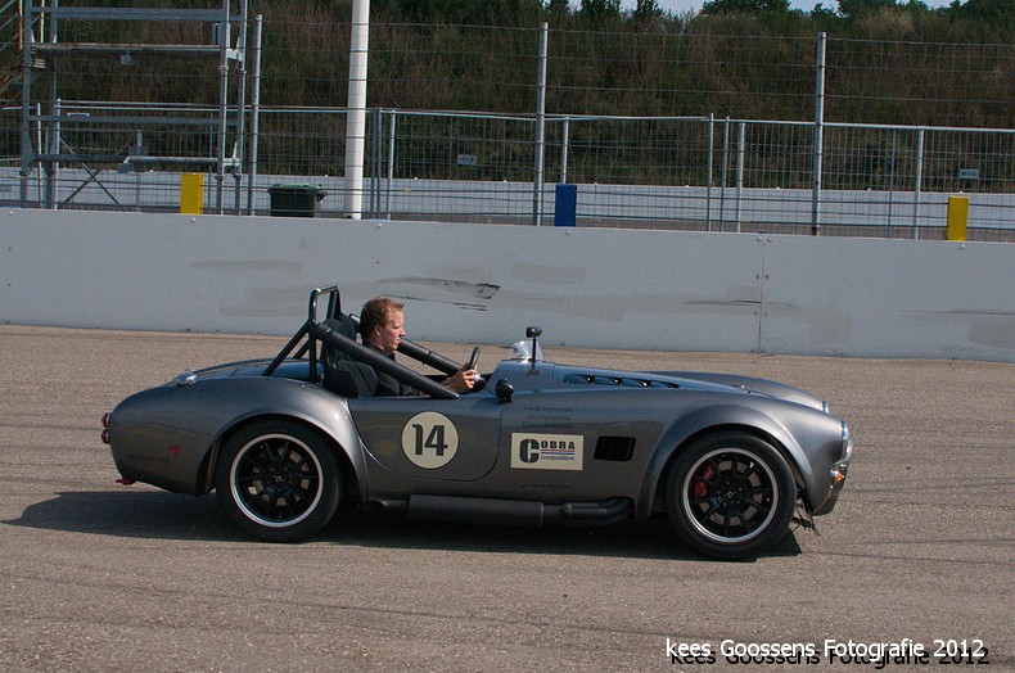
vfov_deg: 18.1
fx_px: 2111
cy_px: 336
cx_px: 508
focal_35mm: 75
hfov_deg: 27.0
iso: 800
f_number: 8
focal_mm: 50
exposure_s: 1/4000
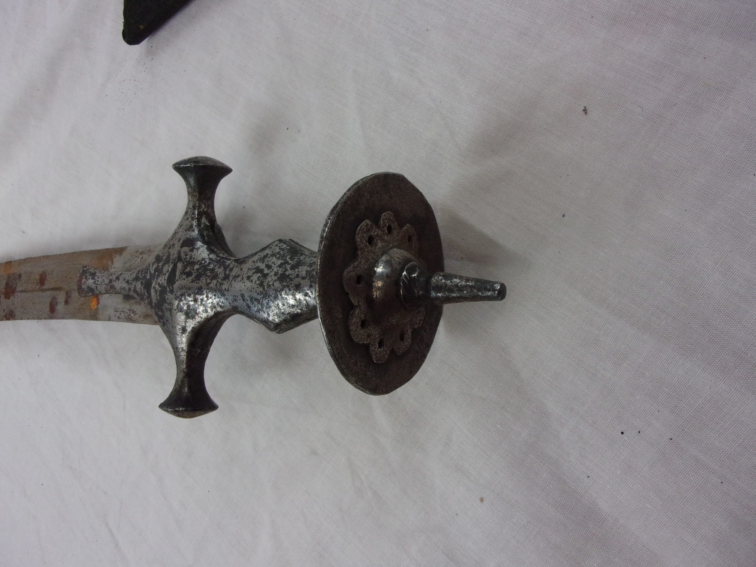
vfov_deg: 49.7
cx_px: 378
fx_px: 612
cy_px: 284
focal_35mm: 28
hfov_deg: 63.4
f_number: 3.9
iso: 278
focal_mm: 5.1
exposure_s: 1/125
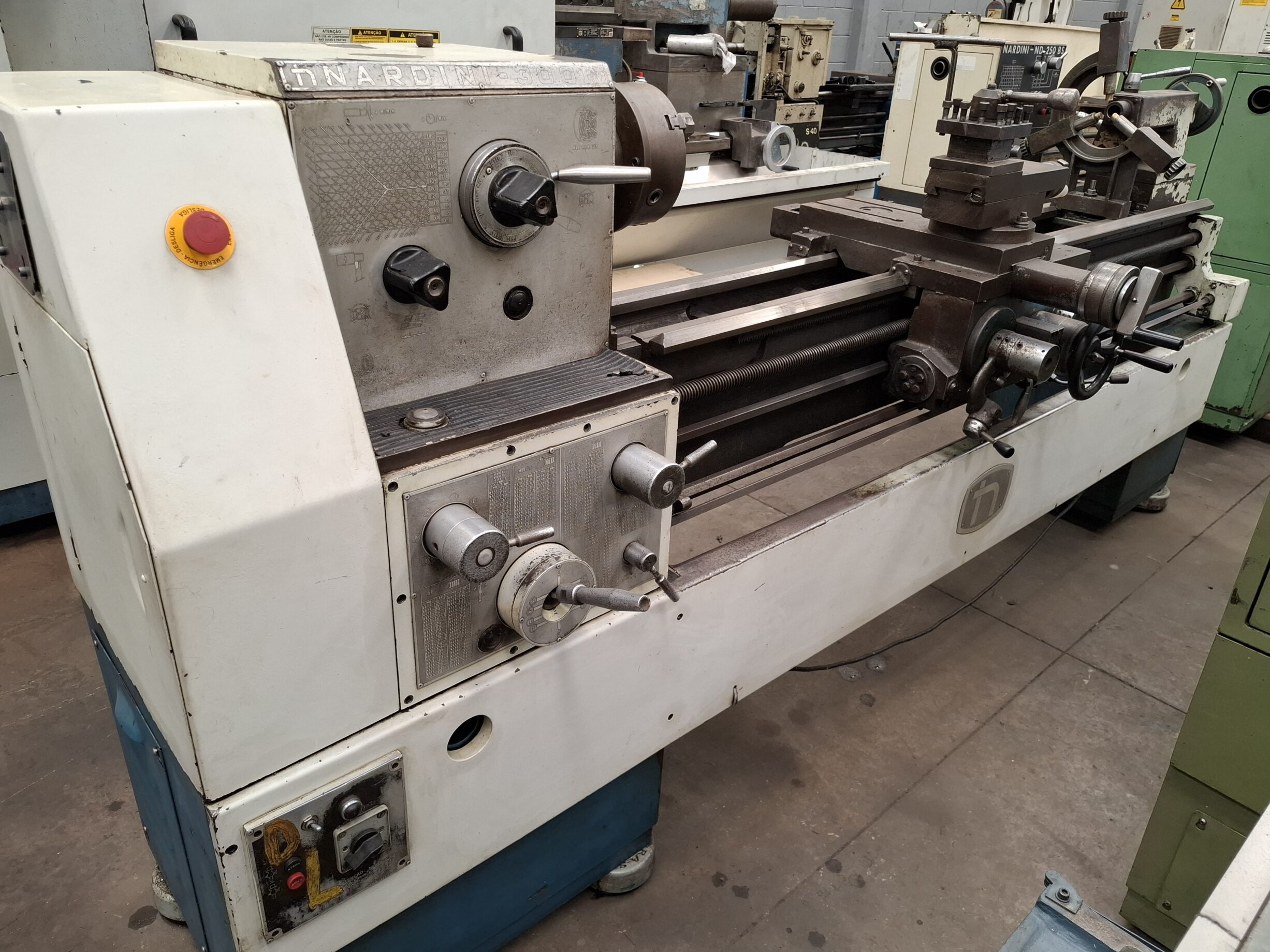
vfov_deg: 56.8
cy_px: 458
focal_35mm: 24
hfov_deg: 71.6
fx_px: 881
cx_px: 625
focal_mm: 5.54
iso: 250
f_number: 1.8
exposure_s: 1/120
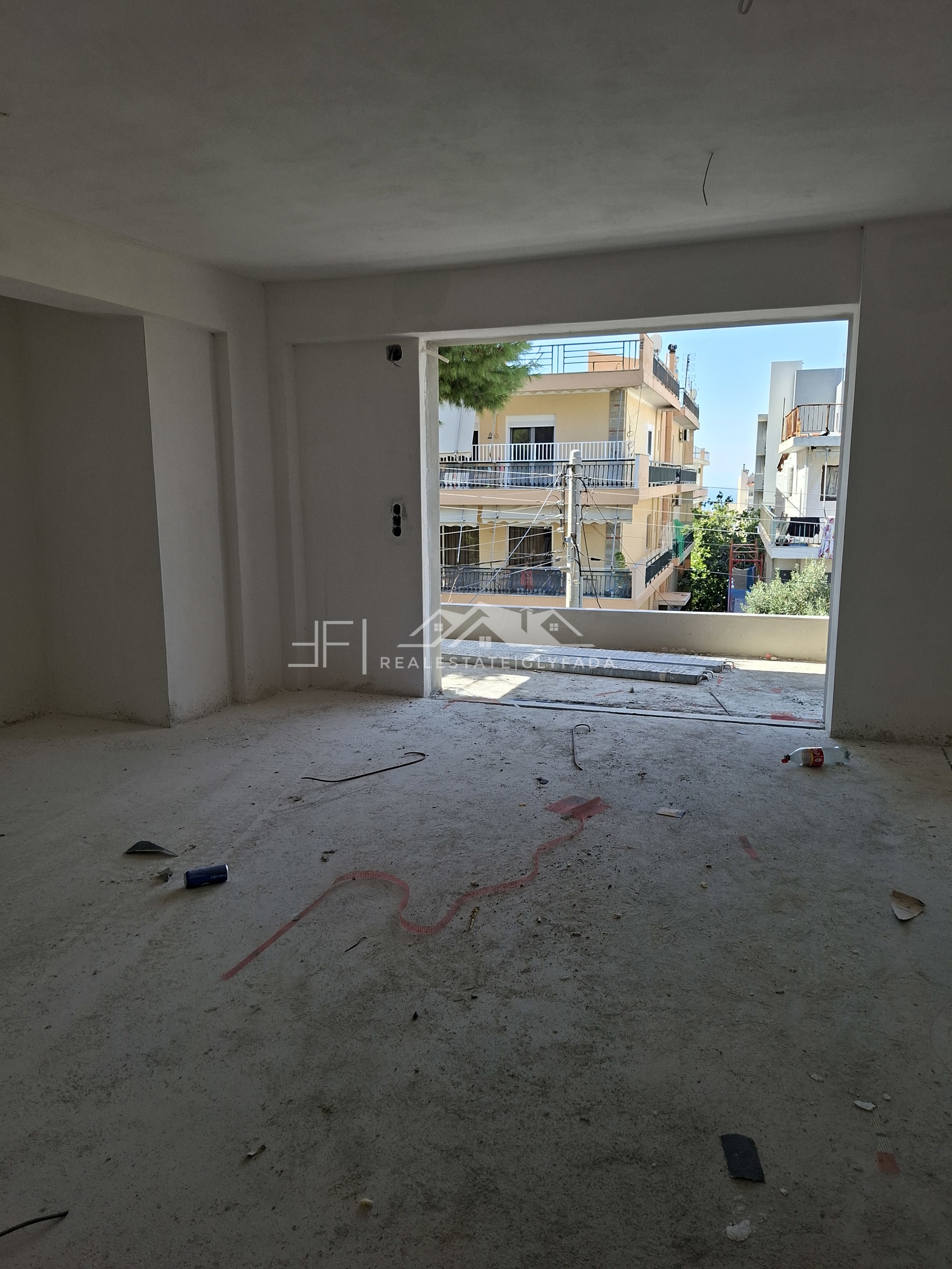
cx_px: 476
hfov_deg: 58.9
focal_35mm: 23
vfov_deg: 73.9
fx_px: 843
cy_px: 634
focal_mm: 5.54
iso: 50
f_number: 1.8
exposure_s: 1/544
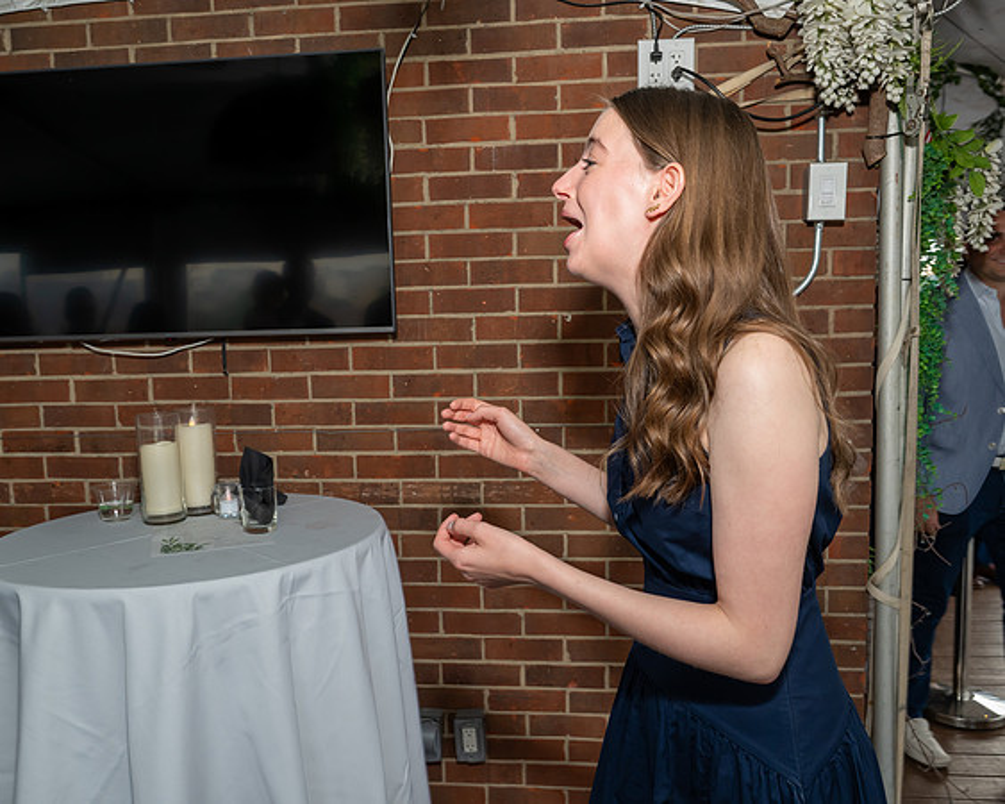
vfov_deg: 49.7
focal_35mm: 29
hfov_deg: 60.2
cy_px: 403
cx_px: 510
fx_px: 867
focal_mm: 24
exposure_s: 1/250
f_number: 7.1
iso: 640
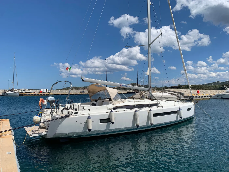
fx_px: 172
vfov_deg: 53.1
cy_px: 86
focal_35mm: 26
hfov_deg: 67.3
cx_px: 114
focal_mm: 4.25
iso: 25
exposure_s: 1/4673
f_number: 1.8
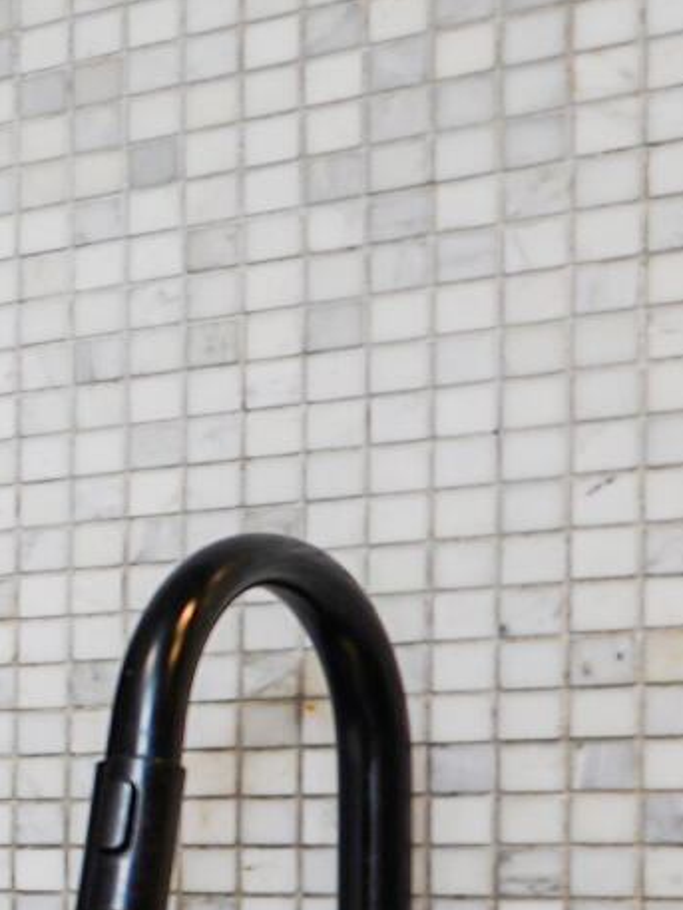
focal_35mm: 104
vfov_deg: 18.5
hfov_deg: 7.9
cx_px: -2115
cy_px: 836
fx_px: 2739
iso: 50
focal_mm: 16.5
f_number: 4
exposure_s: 1/20
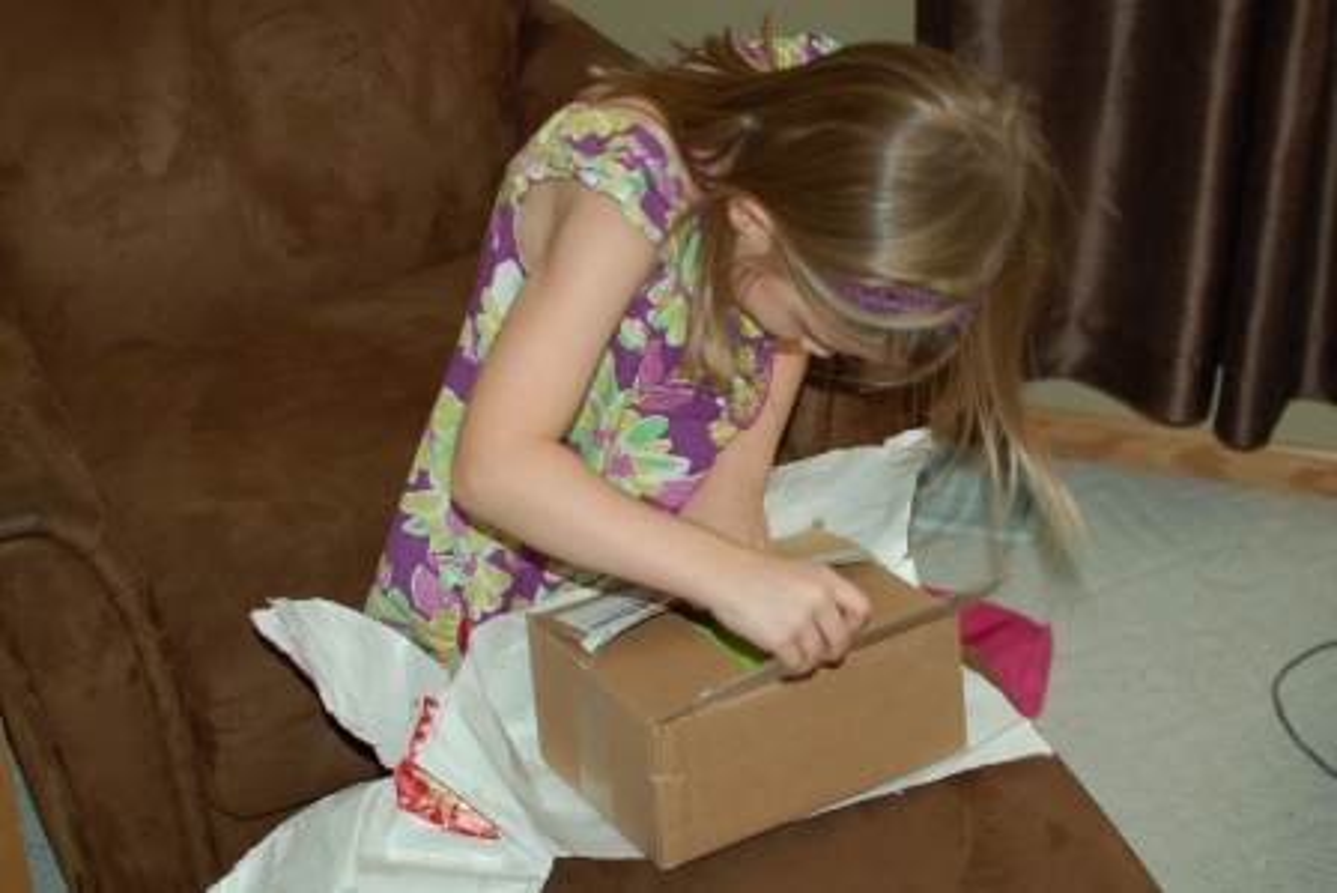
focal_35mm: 52
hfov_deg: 37.8
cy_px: 446
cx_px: 668
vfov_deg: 25.8
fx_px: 1950
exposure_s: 1/60
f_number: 2.8
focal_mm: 35
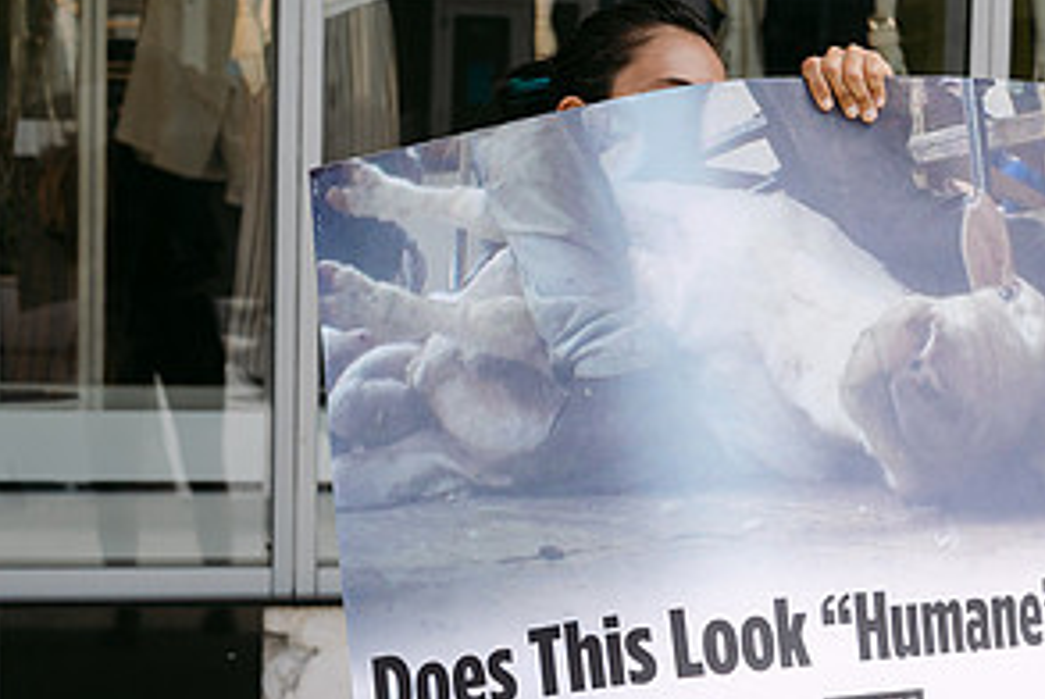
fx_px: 3516
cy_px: 423
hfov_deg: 16.7
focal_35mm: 121
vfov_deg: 11.4
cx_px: 885
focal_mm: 58
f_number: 5.6
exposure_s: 1/400
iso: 160
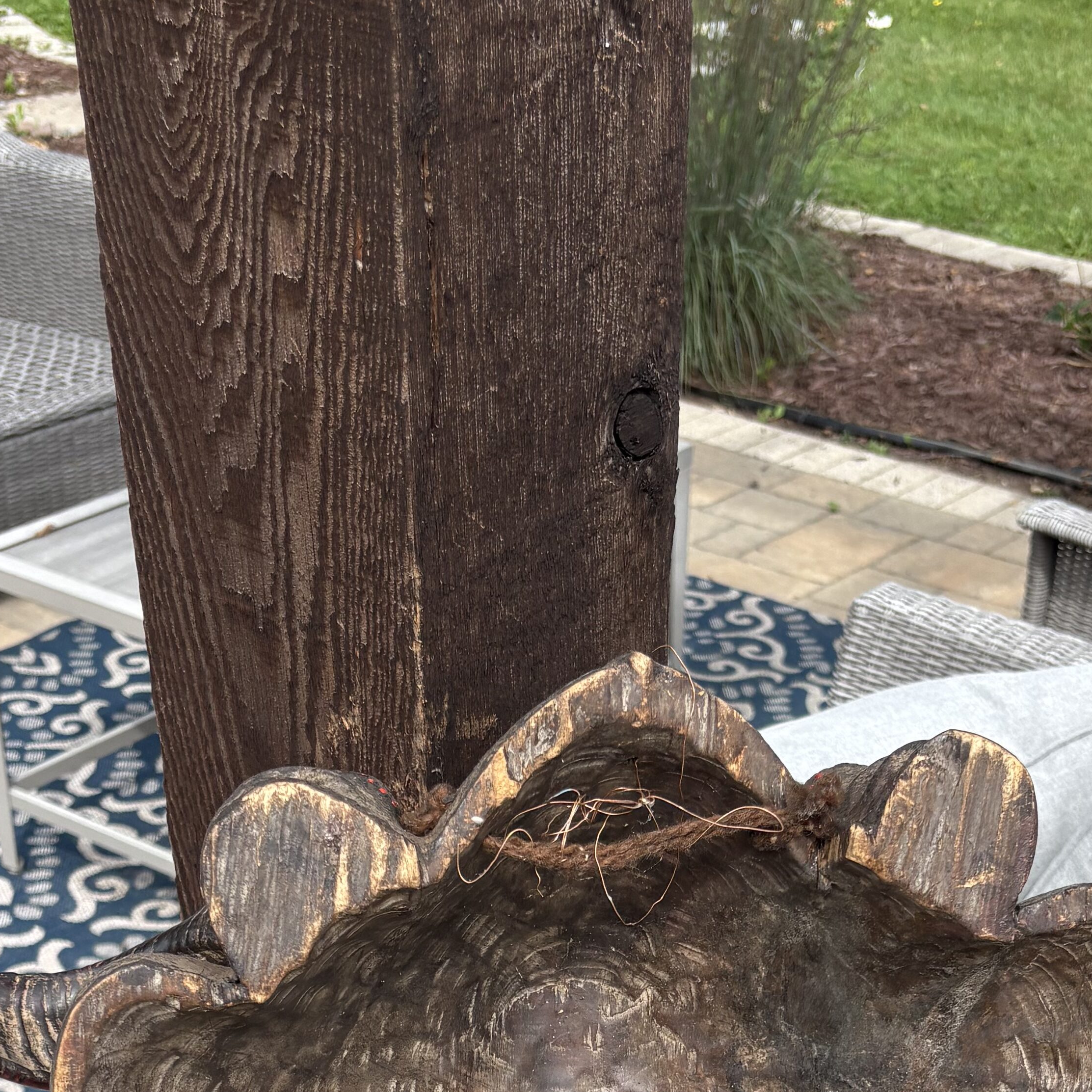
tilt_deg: -34.8
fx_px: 2106
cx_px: 646
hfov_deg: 29.0
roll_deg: -2.1
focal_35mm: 59
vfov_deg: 27.2
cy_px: 1126
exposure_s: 1/945
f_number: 1.6
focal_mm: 5.96
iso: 50
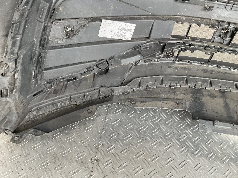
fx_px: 199
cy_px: 89
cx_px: 119
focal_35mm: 29
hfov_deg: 61.7
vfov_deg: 48.2
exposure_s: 1/120
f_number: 1.8
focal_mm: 3
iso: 50
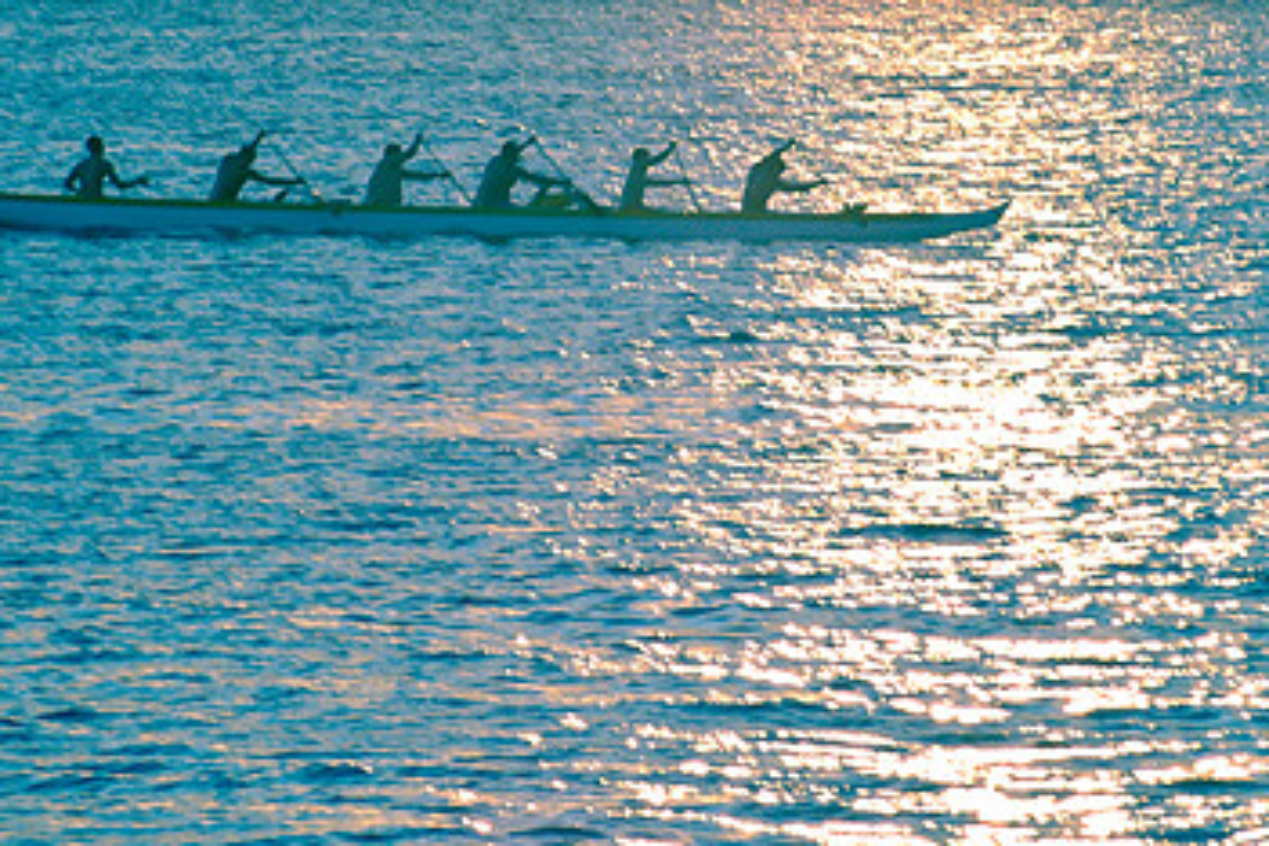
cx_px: 770
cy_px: 210
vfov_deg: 3.3
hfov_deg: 4.9
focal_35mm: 421
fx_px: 14839
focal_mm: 170
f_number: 14
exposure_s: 1/50
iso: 500
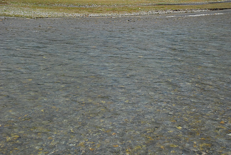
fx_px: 469
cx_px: 115
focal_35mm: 73
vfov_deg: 18.7
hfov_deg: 27.7
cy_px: 78
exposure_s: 1/1600
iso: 400
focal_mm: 48
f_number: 5.6
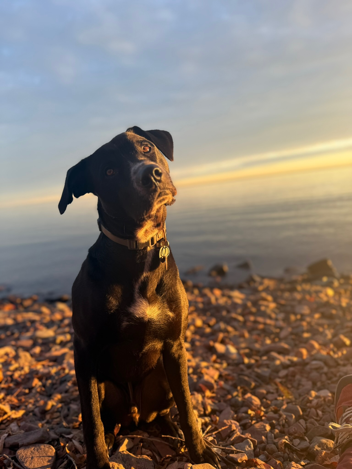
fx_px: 325
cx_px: 176
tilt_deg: -8.0
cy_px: 234
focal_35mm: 24
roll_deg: +6.0
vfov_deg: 71.6
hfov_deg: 56.8
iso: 80
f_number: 1.78
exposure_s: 1/433
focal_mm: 6.76
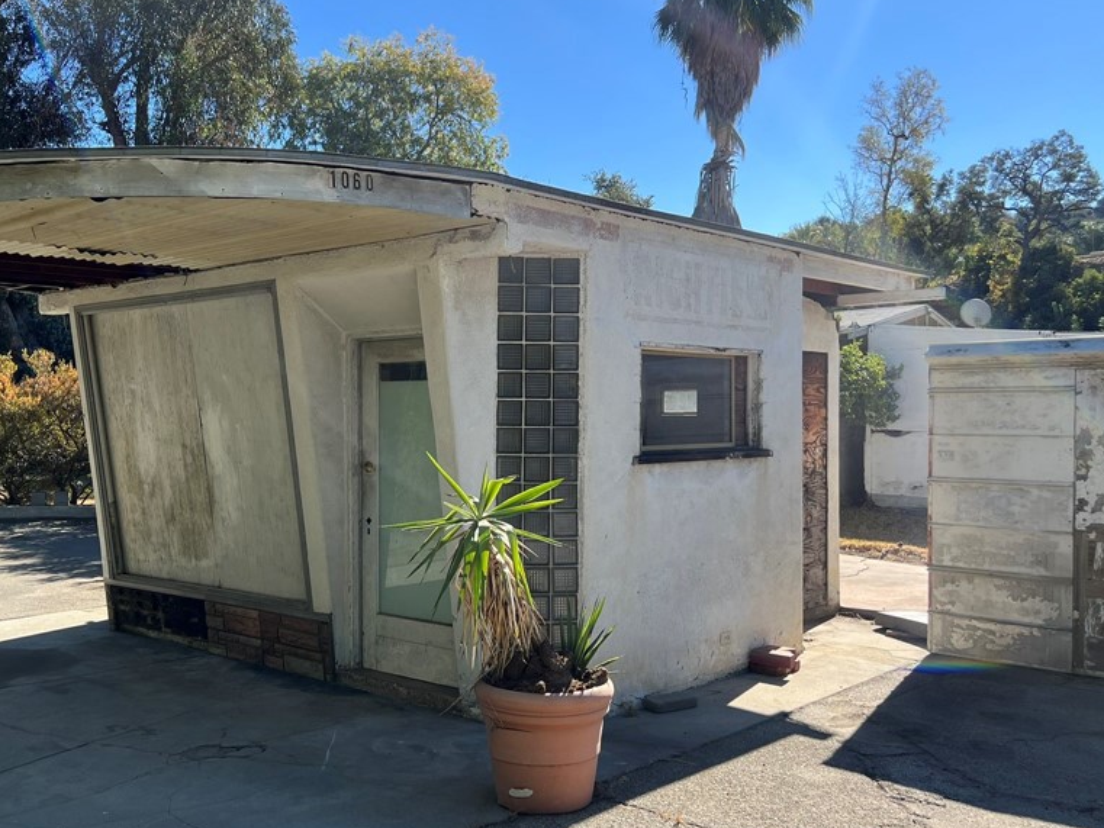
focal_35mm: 35
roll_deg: +0.8
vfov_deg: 40.7
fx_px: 1116
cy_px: 428
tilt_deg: -1.3
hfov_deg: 52.1
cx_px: 416
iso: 50
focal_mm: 5.7
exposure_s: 1/2123
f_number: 1.5
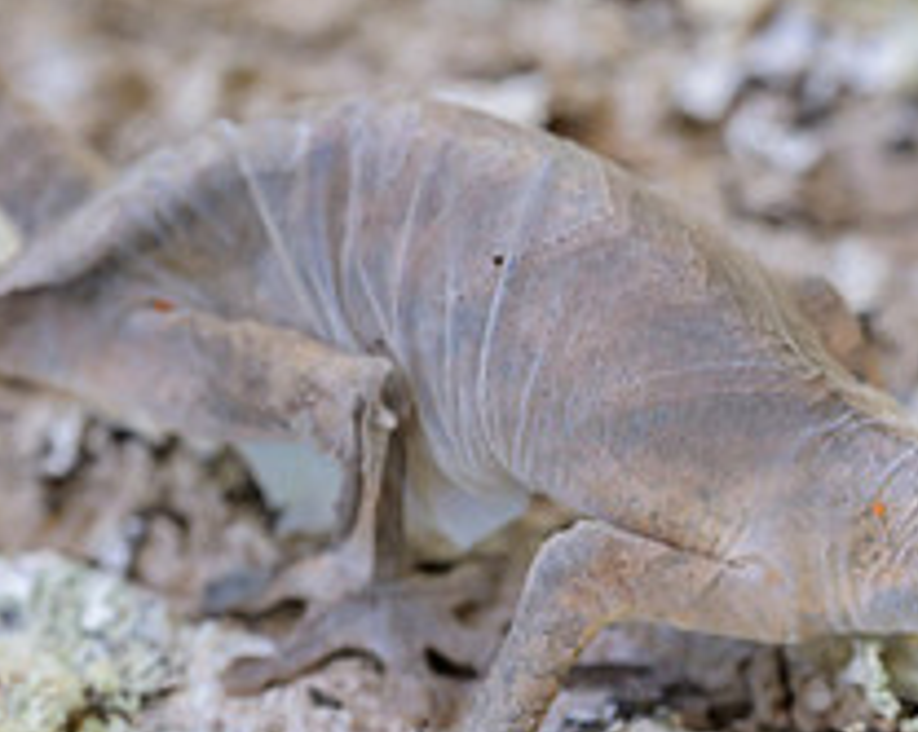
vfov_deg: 4.1
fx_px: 10152
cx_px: 1018
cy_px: 627
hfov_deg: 5.2
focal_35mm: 374
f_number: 7.1
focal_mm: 105
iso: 800
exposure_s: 1/160
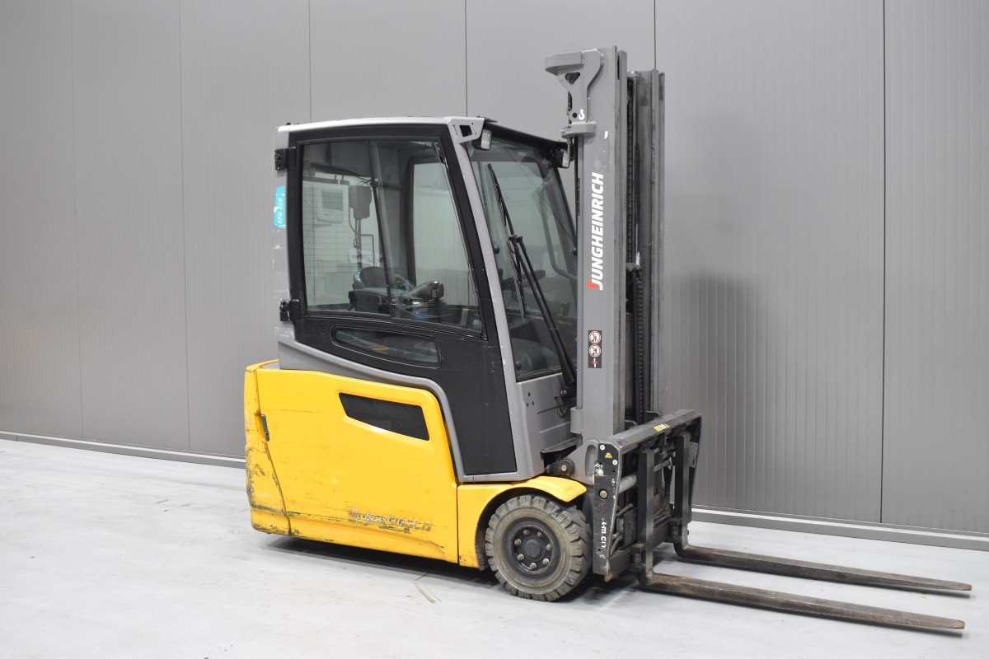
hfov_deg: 55.1
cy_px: 330
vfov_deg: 38.4
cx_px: 494
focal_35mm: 34
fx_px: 948
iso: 1600
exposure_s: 1/30
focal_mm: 23
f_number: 5
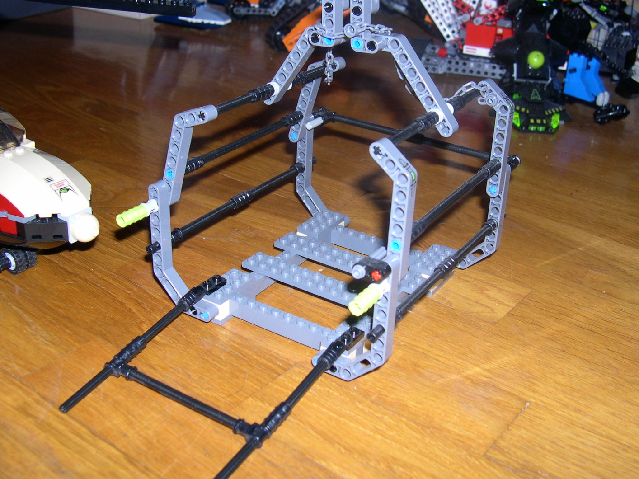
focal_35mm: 43
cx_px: 328
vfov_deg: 33.6
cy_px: 221
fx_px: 794
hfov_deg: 43.9
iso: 100
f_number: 2.8
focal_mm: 8
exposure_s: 1/60
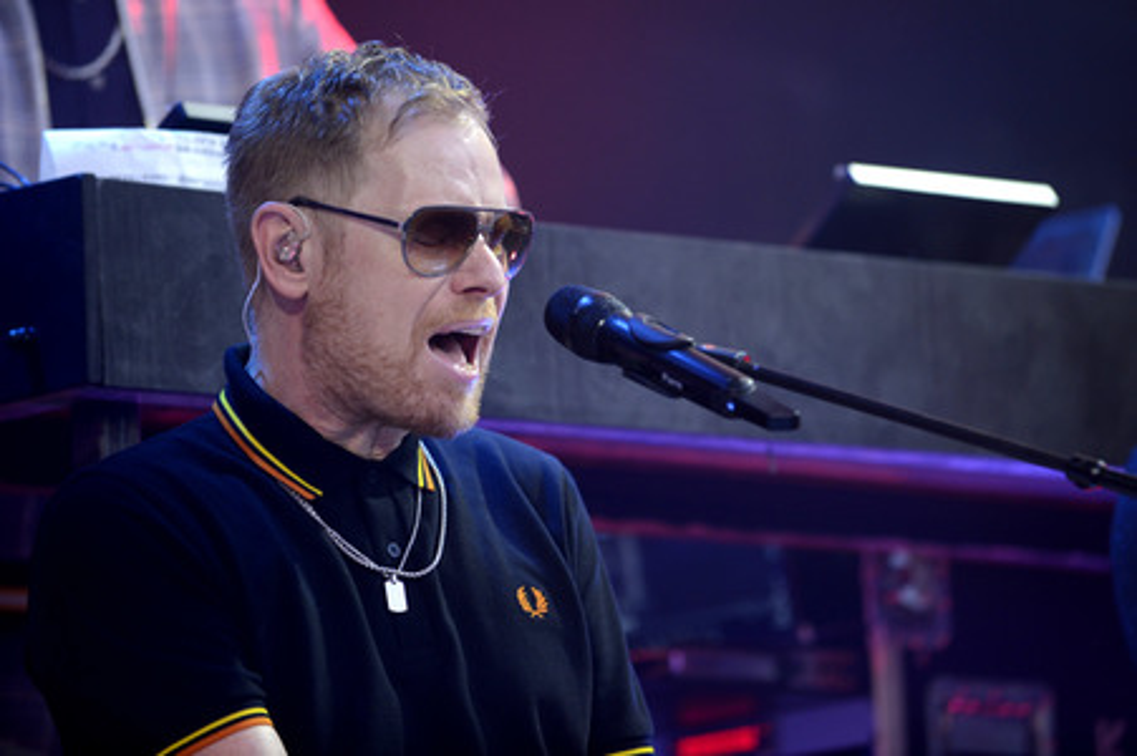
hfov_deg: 10.3
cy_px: 378
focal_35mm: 200
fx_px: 6312
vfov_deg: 6.9
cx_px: 568
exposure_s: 1/250
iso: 1000
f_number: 2.8
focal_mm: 200
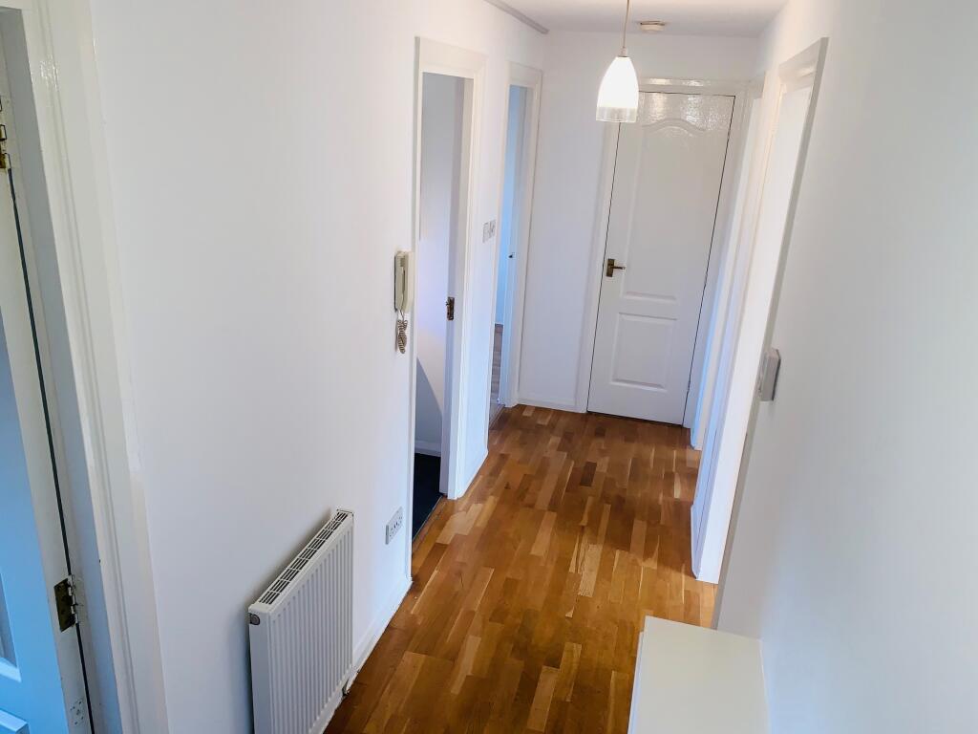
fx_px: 735
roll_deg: -3.9
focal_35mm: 26
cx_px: 489
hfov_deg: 67.3
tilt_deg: -18.1
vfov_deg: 53.1
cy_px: 367
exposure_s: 1/50
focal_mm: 4.25
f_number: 1.8
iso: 40
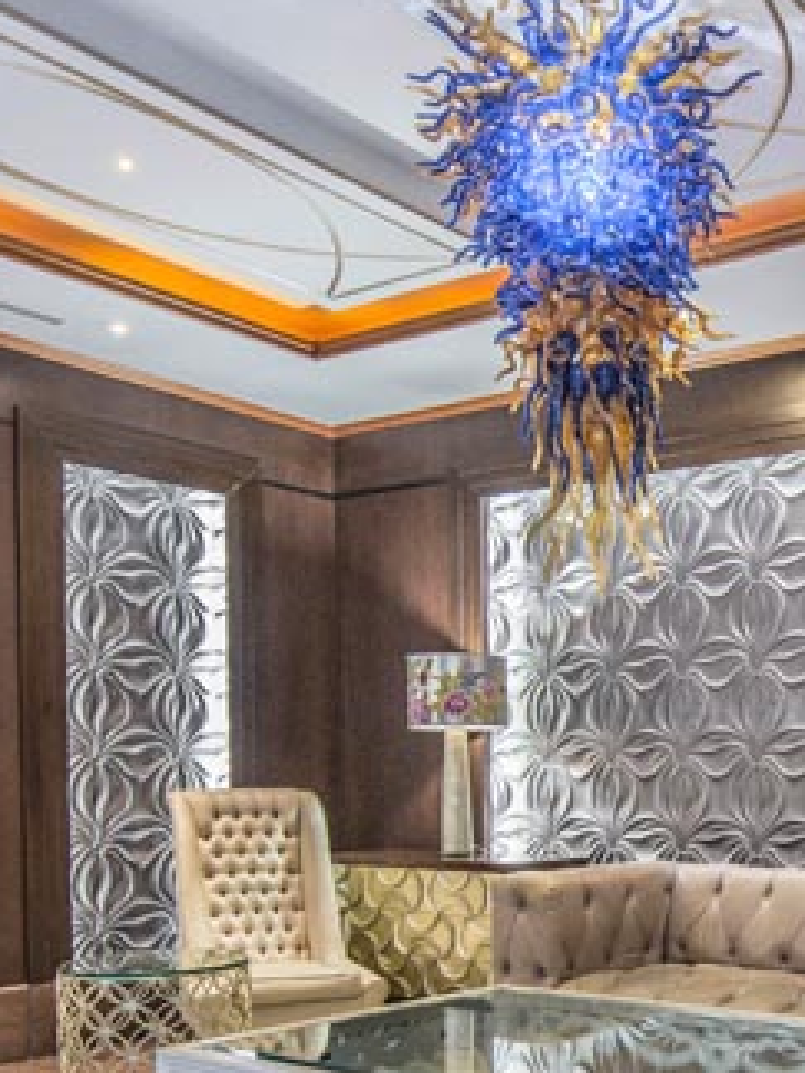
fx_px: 1240
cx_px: 815
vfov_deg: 44.7
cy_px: 848
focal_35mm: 40
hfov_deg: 32.8
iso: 1000
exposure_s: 1/30
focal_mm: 15
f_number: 2.8
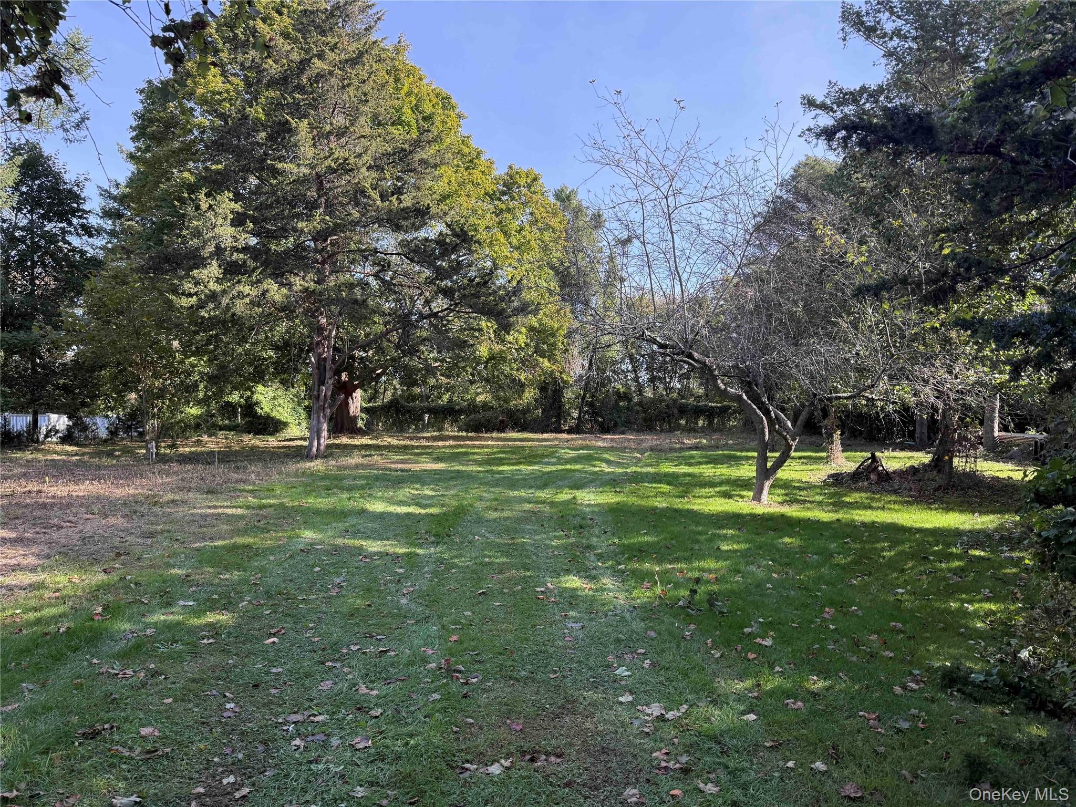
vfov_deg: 56.8
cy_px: 404
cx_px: 538
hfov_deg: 71.6
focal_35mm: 24
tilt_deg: -0.4
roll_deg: -1.1
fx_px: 746
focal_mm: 6.76
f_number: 1.78
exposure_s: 1/715
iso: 100
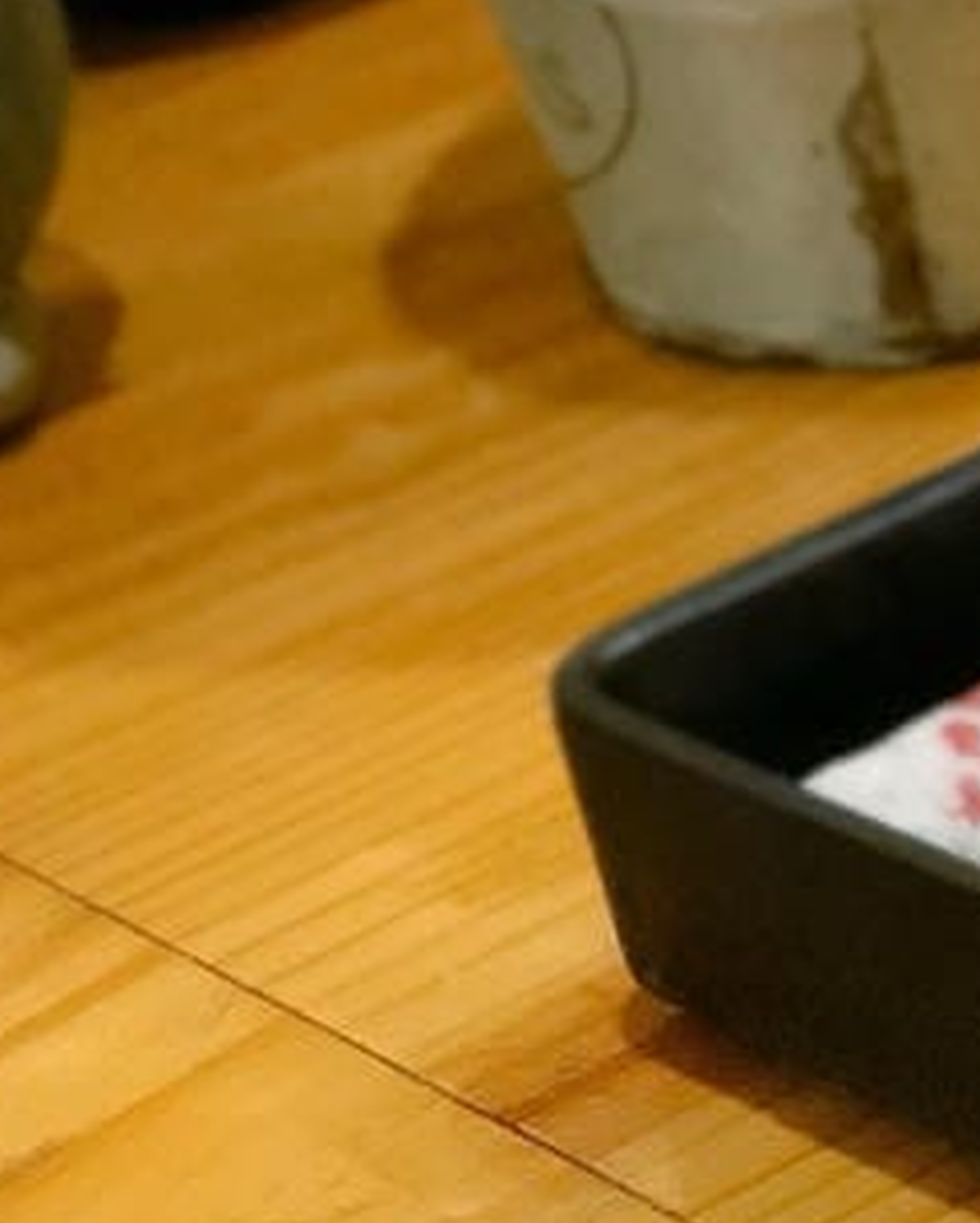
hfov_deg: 6.6
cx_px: 2369
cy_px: 1608
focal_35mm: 221
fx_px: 8004
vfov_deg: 8.6
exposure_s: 1/30
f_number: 2.8
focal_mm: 6.6
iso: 500
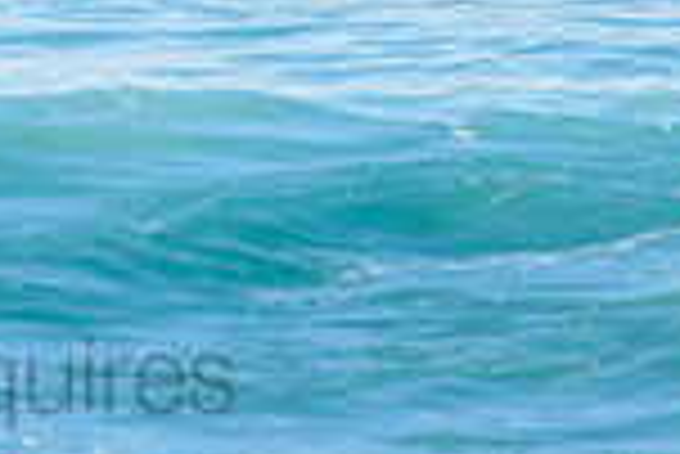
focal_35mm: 2351
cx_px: 80
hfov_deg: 0.9
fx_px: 44450
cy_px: -546
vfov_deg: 0.6
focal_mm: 500
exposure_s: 1/2000
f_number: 5.6
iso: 320
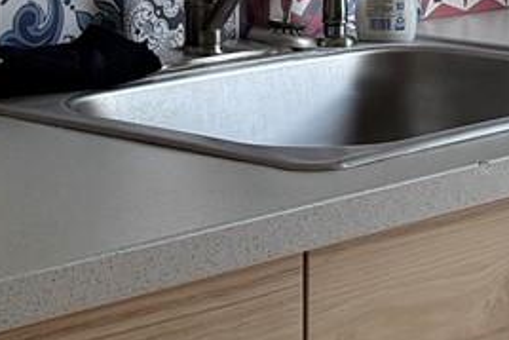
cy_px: -84
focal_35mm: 149
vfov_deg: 9.1
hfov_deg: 13.6
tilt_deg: -4.0
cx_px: 526
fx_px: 2108
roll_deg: -0.1
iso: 80
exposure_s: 1/176
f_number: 1.78
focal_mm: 6.76
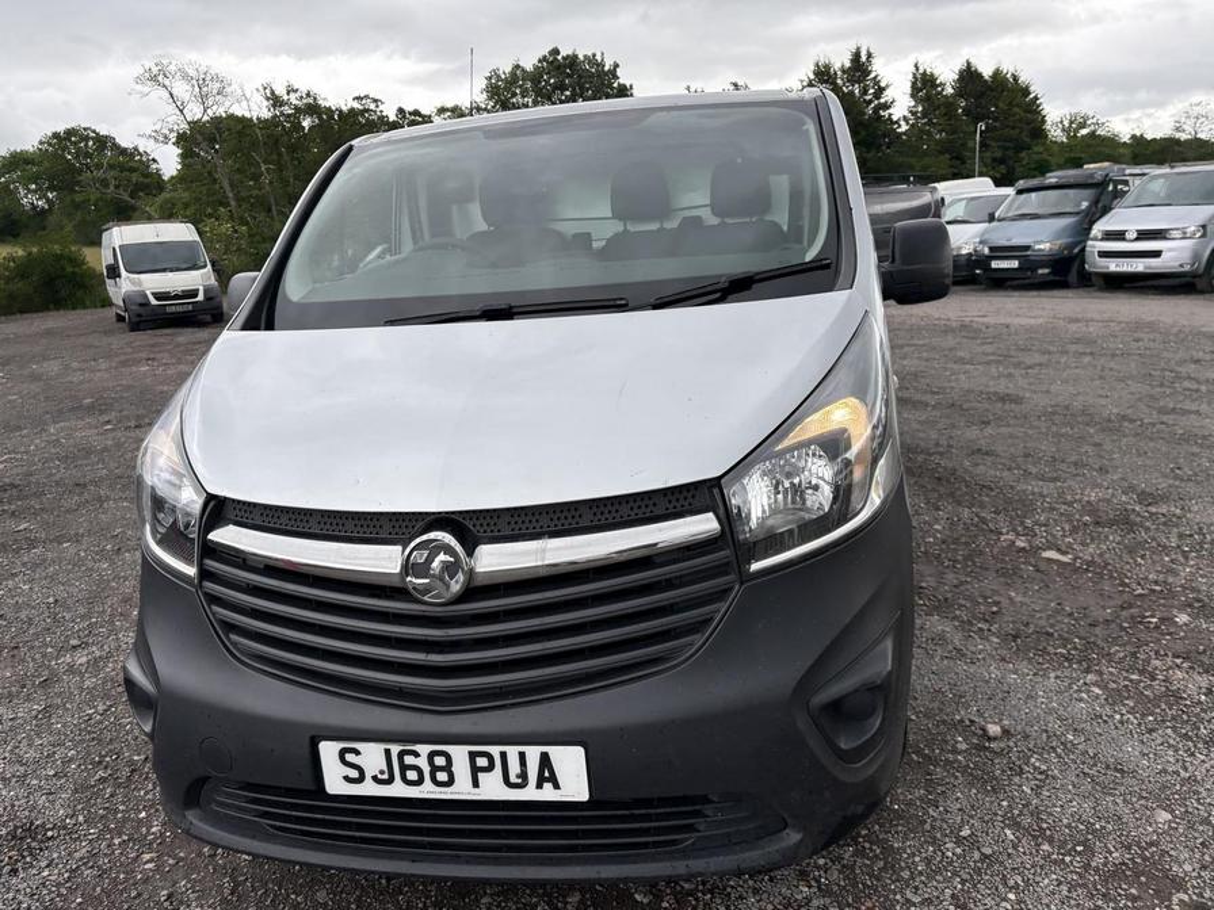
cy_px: 455
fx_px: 912
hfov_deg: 67.3
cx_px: 607
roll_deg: -1.2
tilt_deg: -13.8
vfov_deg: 53.1
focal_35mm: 26
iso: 50
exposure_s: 1/1081
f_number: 1.6
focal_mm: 5.96
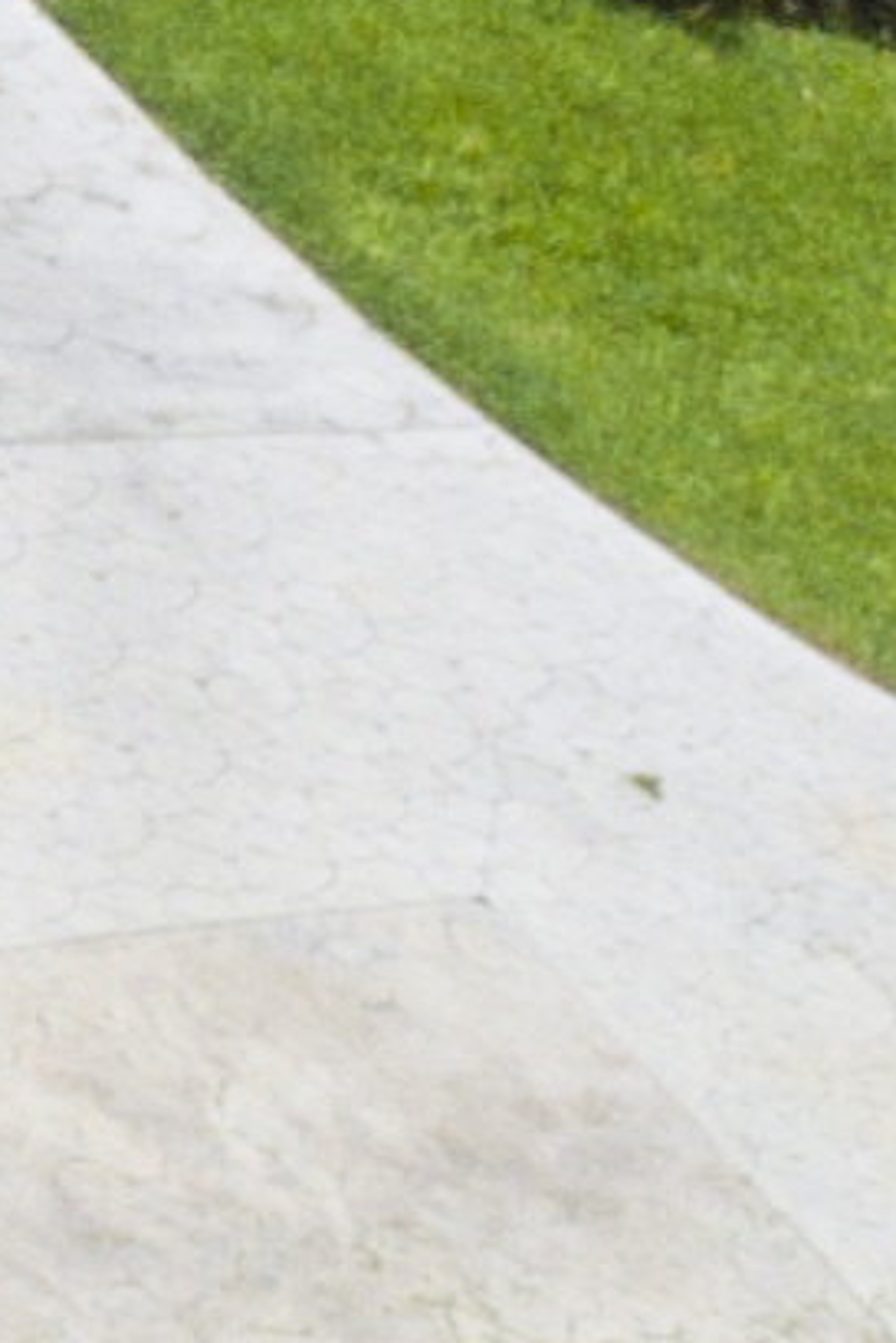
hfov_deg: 4.6
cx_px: -4808
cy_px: -76
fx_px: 7572
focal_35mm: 203
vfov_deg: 10.0
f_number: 2.8
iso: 100
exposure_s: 1/2000
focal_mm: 3.61
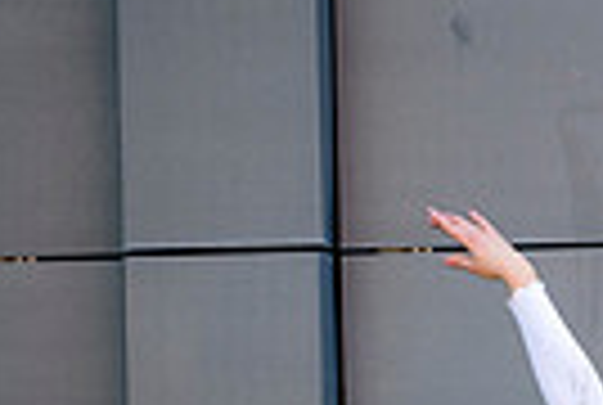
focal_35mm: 345
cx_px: 873
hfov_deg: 5.9
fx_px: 5792
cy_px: 799
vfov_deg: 4.0
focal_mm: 80
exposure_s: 1/640
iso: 400
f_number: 5.6
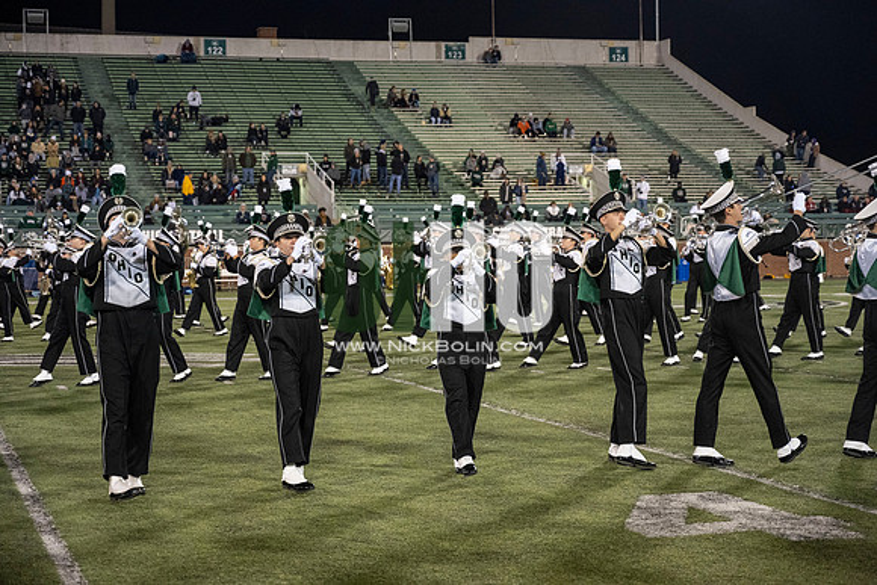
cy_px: 292
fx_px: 1706
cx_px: 438
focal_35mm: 70
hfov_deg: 28.8
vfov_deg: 19.5
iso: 2000
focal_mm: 70
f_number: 4
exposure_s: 1/500
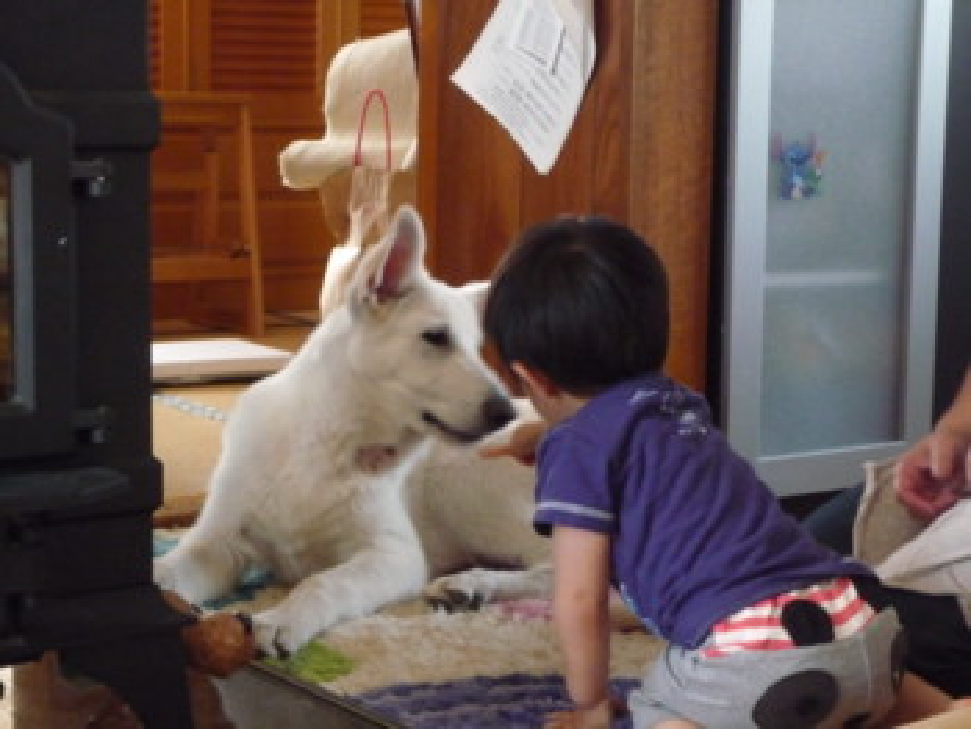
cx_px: 486
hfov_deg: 24.4
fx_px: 2246
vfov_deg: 18.5
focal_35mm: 80
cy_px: 364
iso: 800
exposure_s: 1/13
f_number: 5.2
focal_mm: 14.1
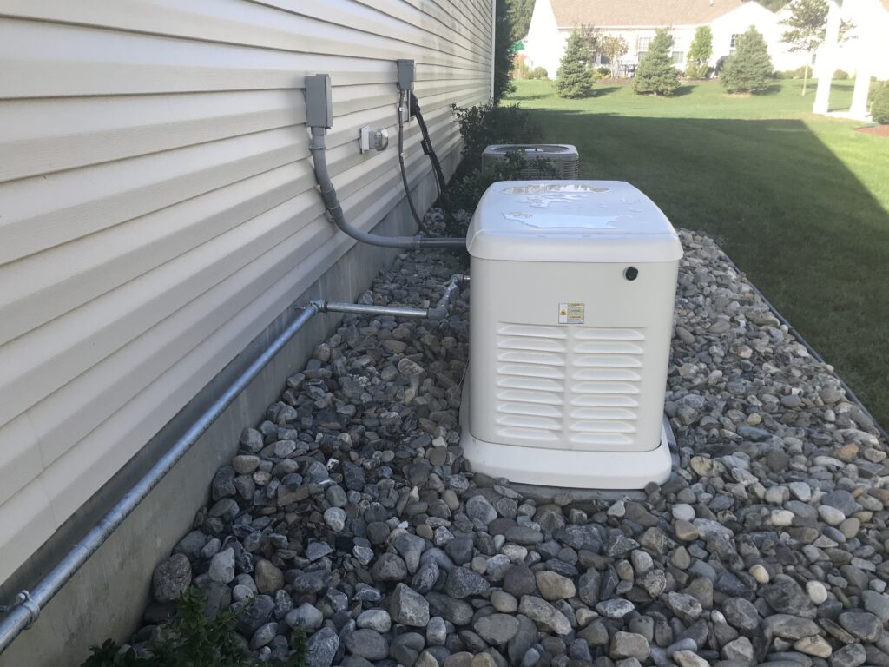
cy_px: 334
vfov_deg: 49.7
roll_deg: -0.5
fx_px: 719
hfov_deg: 63.4
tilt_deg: -20.3
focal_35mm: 28
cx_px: 444
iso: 20
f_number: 1.8
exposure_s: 1/647
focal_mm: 3.99
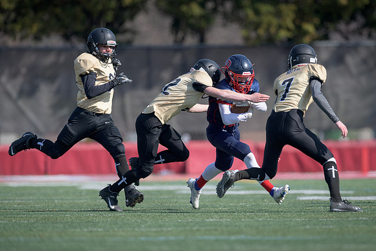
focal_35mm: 664
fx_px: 6937
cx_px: 224
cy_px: 120
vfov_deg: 2.1
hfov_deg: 3.1
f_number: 4
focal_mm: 500
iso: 400
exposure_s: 1/3200
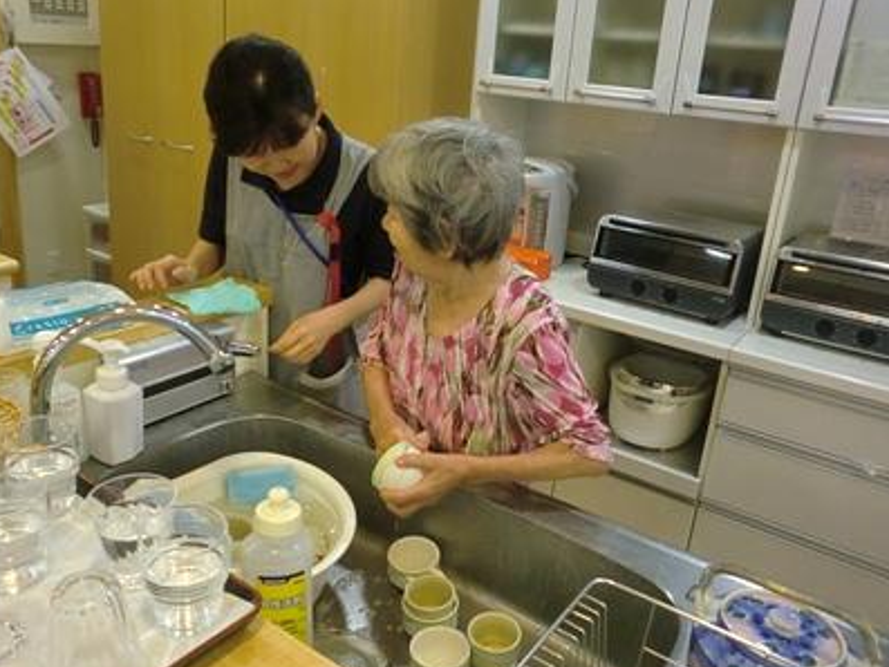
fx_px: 745
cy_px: 313
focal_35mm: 29
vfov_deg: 48.2
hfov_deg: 61.5
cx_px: 400
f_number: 2.6
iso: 250
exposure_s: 1/60
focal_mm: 4.65
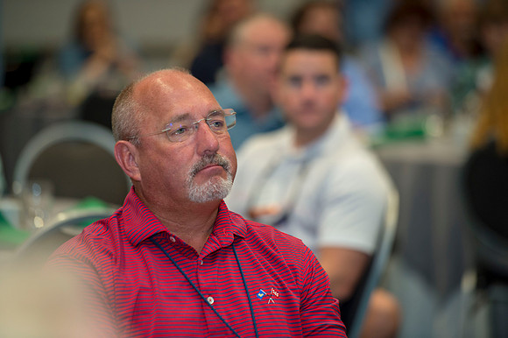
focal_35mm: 195
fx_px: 2750
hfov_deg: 10.6
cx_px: 254
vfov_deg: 7.0
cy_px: 169
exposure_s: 1/160
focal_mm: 195
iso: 1250
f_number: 2.8
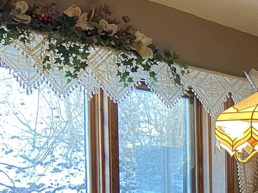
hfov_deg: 17.7
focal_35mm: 92
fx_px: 686
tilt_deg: -3.8
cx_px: 445
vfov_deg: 15.5
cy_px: 224
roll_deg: -0.7
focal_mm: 4.25
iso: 100
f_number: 1.8
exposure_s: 1/60
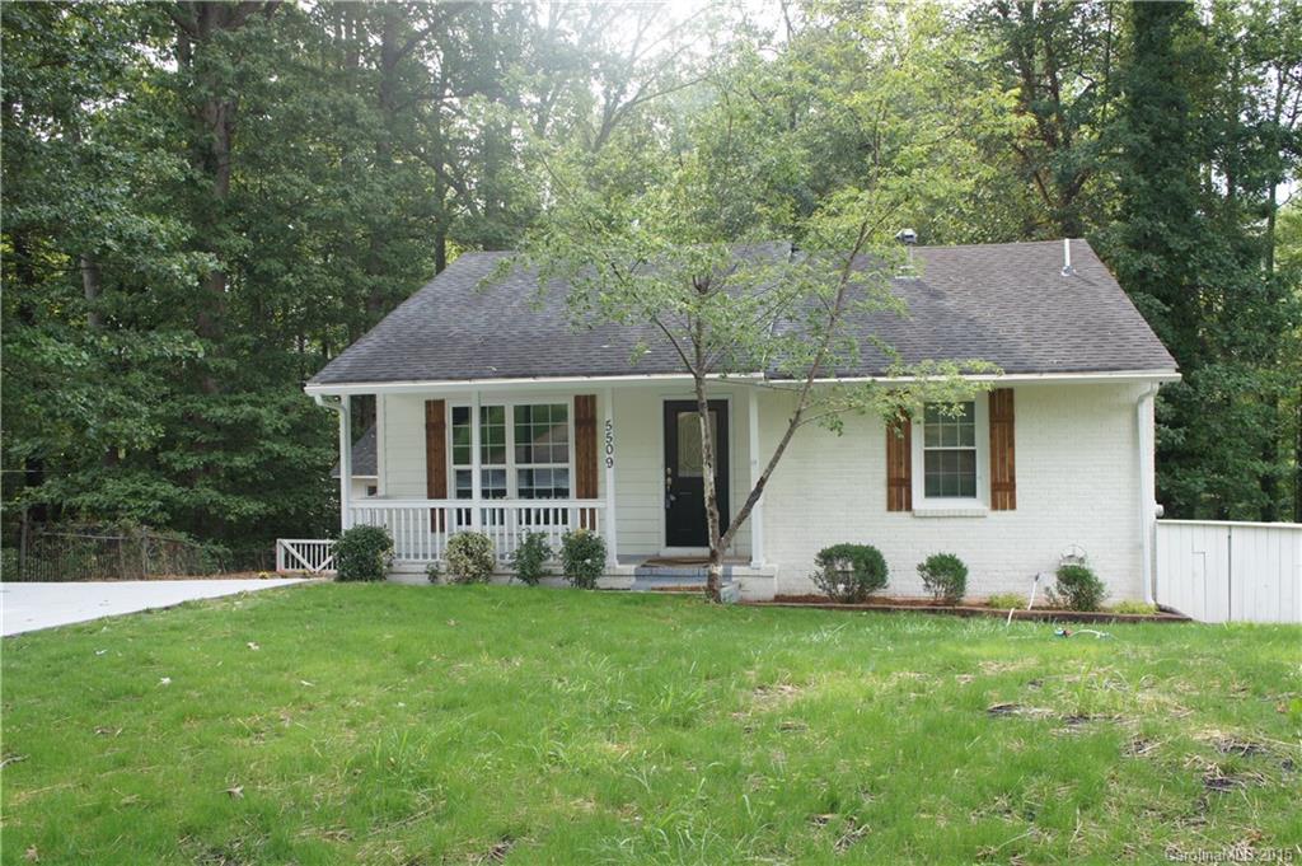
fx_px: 1193
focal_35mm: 33
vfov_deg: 39.9
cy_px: 433
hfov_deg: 57.3
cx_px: 651
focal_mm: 22
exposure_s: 1/100
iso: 200
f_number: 6.3
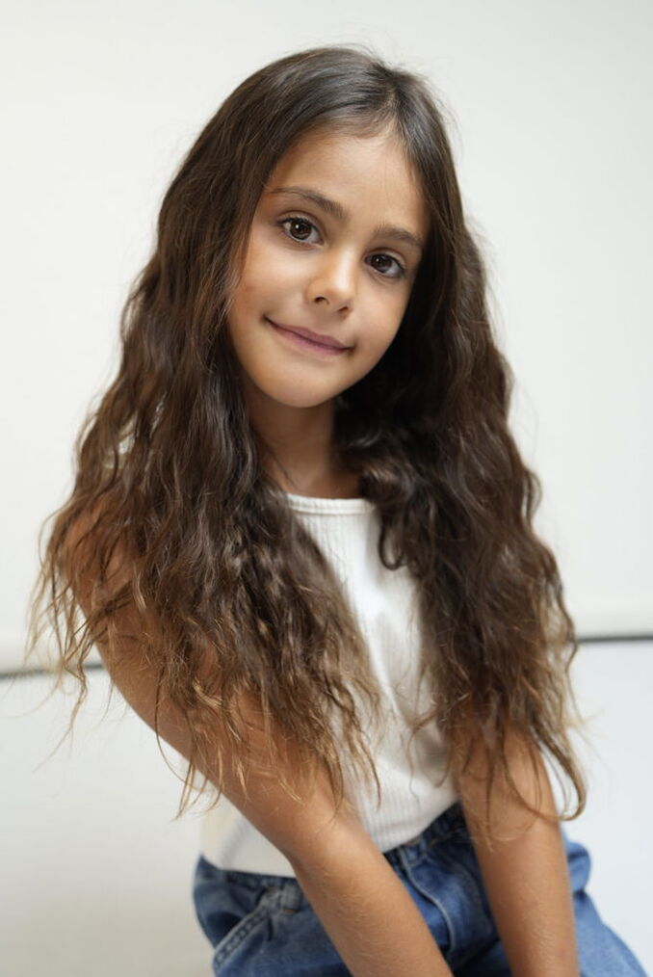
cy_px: 488
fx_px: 950
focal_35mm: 35
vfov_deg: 54.4
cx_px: 326
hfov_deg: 37.9
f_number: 2.8
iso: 250
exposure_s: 1/160
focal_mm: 35
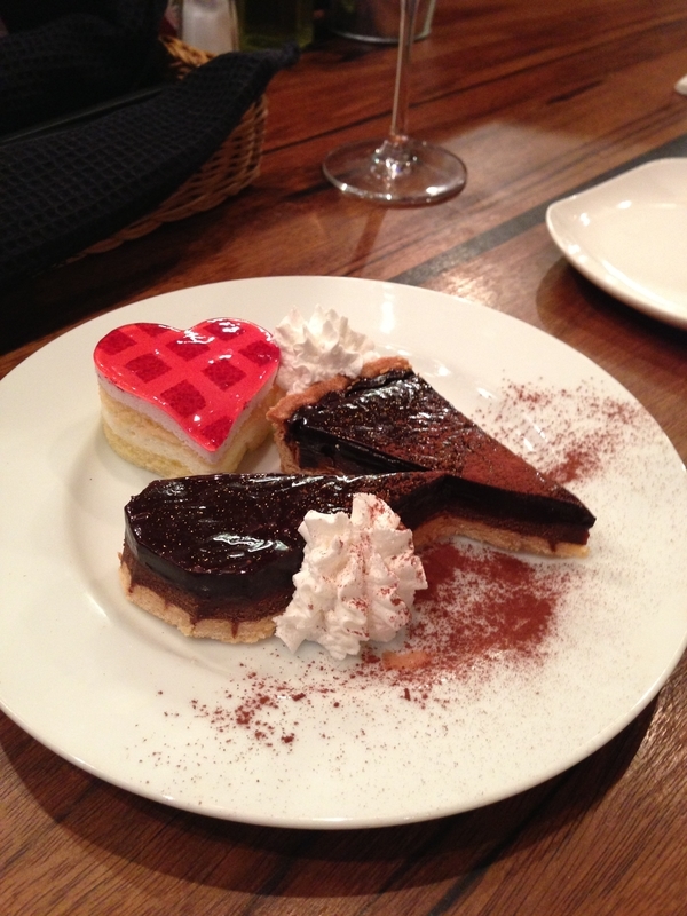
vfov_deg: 55.4
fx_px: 873
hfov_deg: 42.9
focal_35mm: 33
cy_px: 458
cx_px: 344
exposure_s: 1/20
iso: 250
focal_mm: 4.13
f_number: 2.4
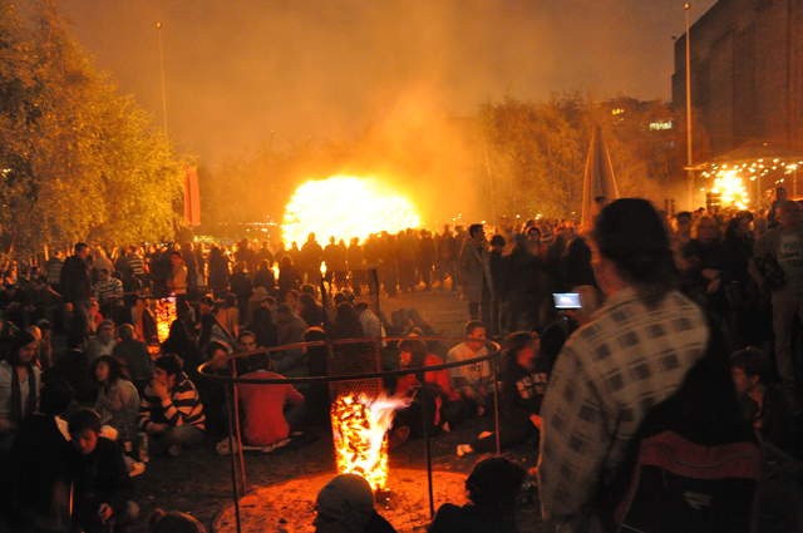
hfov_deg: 53.2
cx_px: 402
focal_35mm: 36
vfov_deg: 36.8
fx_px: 802
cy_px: 266
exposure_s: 1/5
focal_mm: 24
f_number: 5
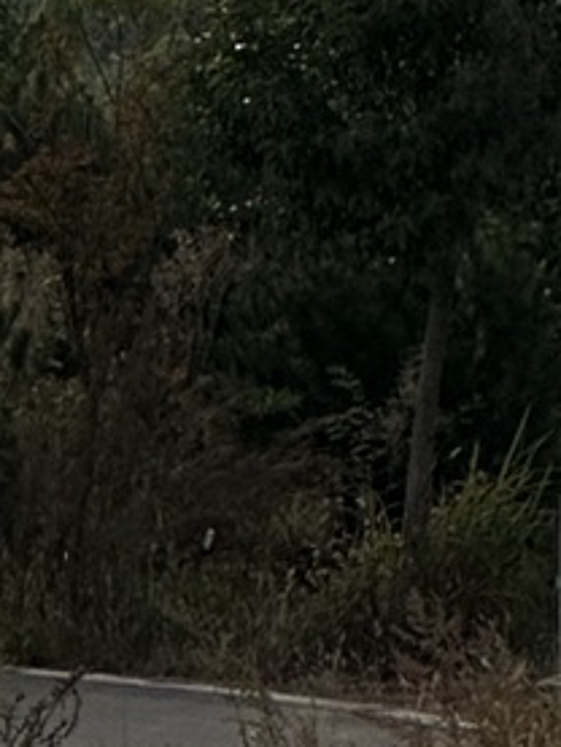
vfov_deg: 3.5
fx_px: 11983
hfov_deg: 2.7
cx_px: -321
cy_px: -1502
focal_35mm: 555
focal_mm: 9
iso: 32
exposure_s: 1/1980
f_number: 2.8
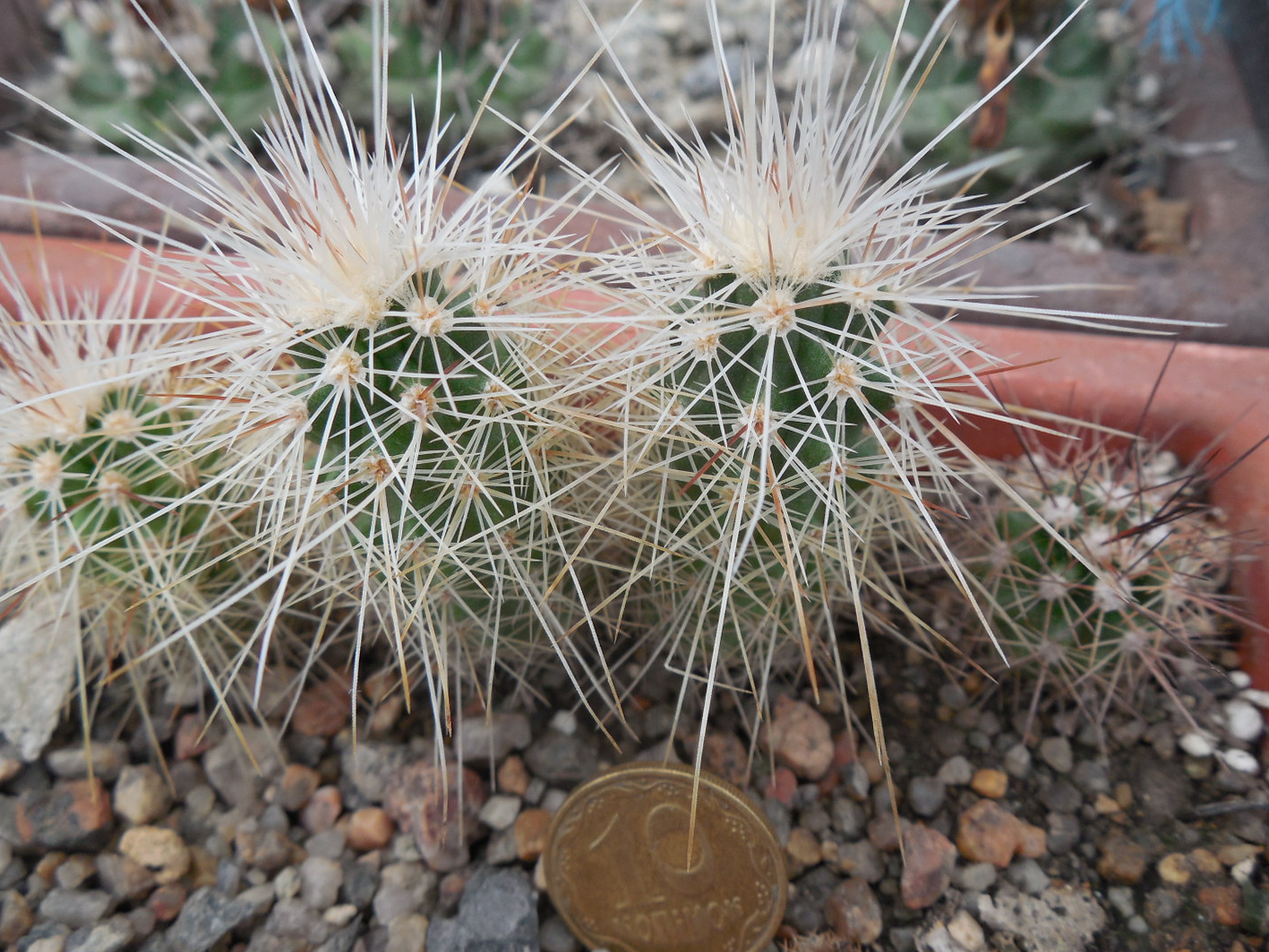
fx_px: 1283
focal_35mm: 35
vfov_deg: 40.7
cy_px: 425
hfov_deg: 52.6
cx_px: 655
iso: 125
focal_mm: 5.6
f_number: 3.6
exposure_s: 1/50
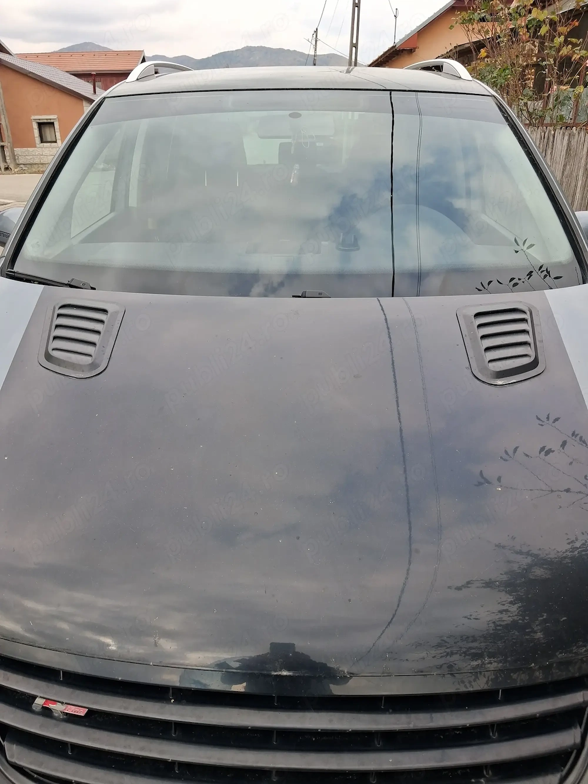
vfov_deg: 65.3
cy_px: 392
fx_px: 612
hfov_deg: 51.3
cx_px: 294
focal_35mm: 27
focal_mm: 4
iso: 25
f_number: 1.8
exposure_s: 1/174
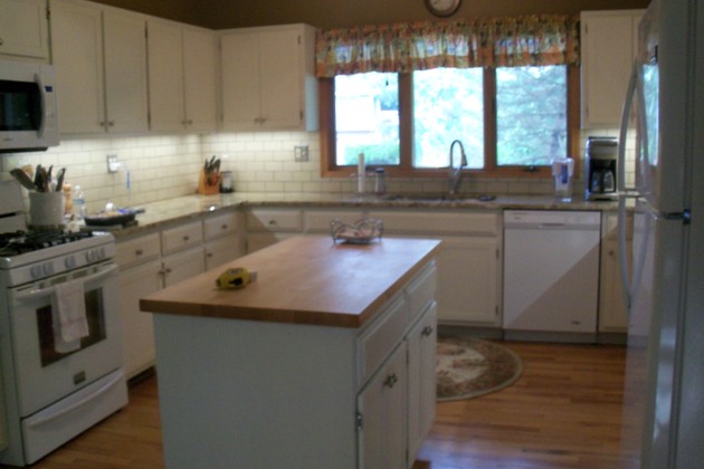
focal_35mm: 37
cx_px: 349
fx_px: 723
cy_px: 217
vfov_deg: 35.9
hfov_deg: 51.9
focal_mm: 6.3
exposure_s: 1/30
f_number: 3
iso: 200
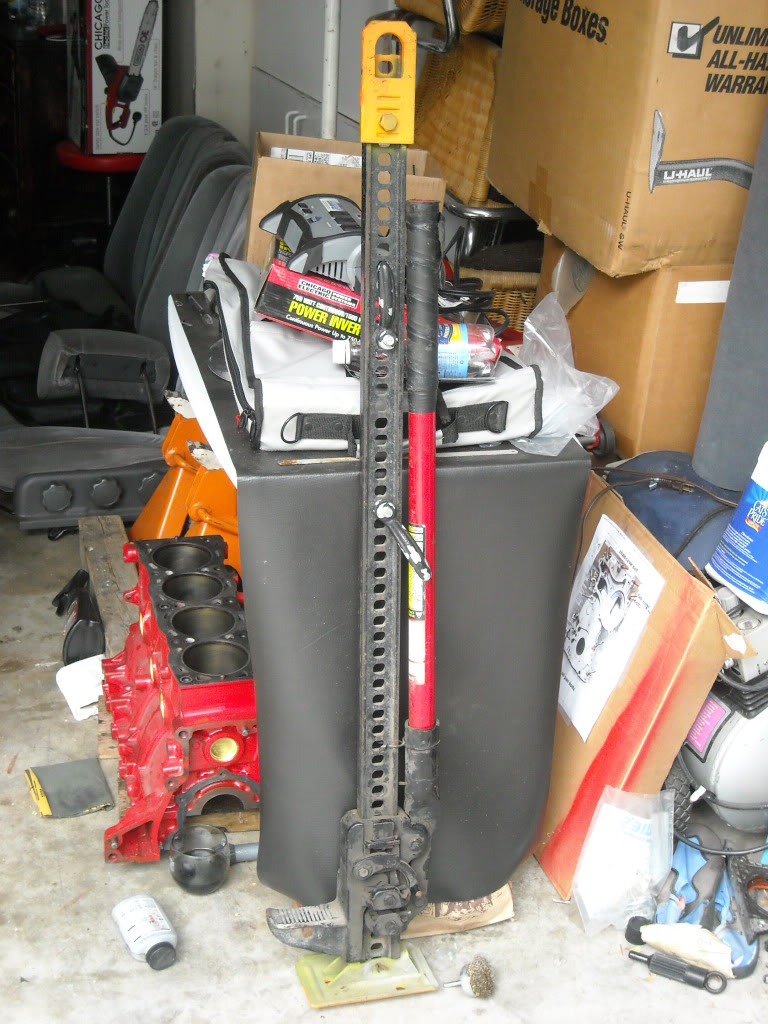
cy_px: 512
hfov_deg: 27.0
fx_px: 1597
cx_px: 384
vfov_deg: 35.5
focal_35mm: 54
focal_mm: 8.8
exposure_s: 1/218
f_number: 3.3
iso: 322
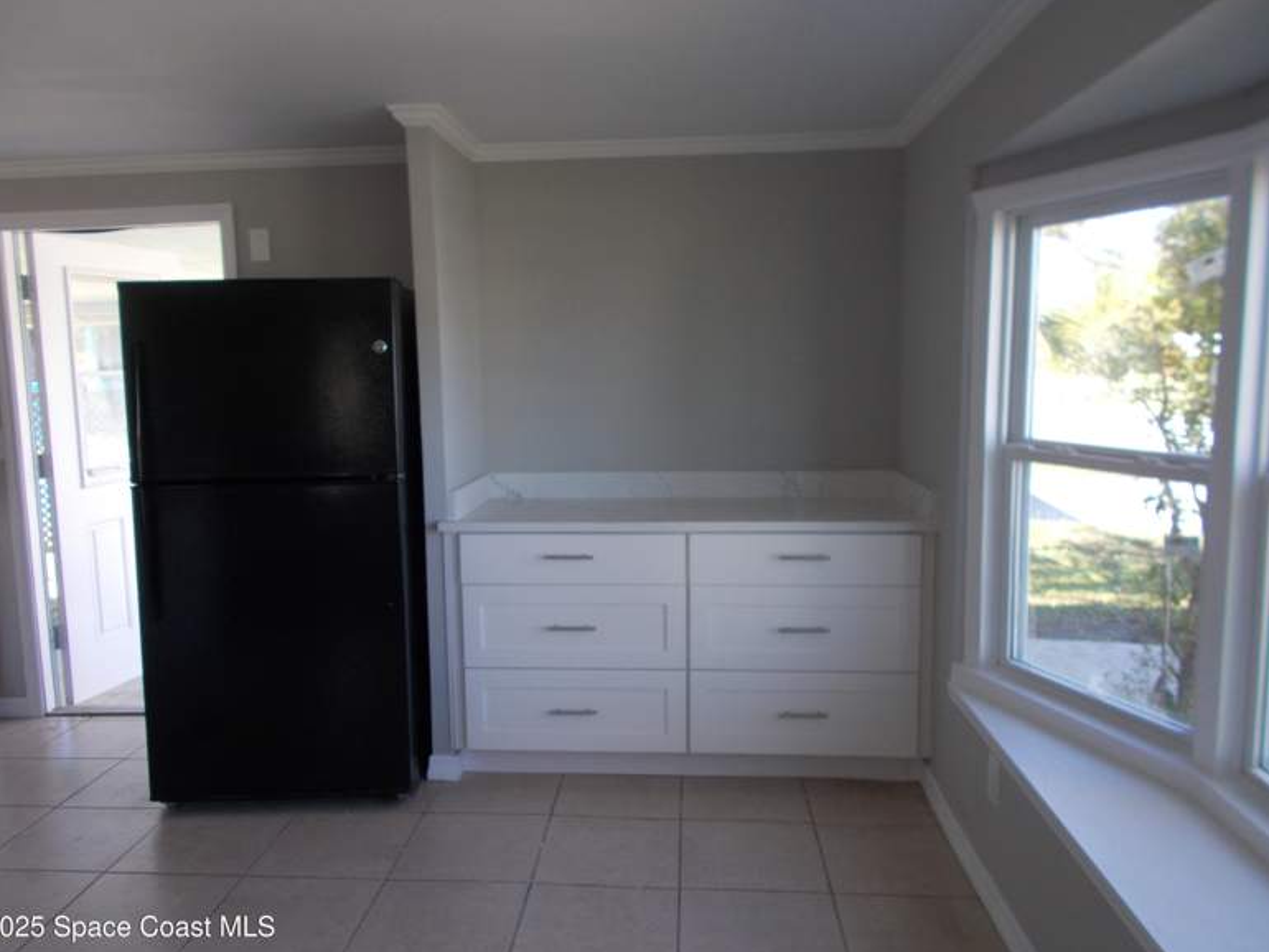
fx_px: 990
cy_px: 478
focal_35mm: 27
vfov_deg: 51.4
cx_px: 620
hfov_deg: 65.3
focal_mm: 4.6
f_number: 3.2
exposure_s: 1/40
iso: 80
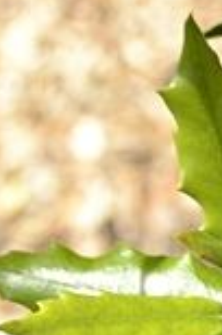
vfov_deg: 13.7
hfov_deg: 9.0
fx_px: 1394
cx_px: 257
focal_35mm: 150
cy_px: 193
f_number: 4.5
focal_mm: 24
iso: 100
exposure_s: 1/40
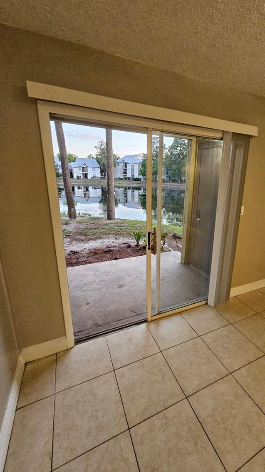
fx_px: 187
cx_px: 162
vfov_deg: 103.0
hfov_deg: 69.6
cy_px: 234
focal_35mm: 15
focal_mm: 1.74
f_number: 2.2
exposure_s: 1/60
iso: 400
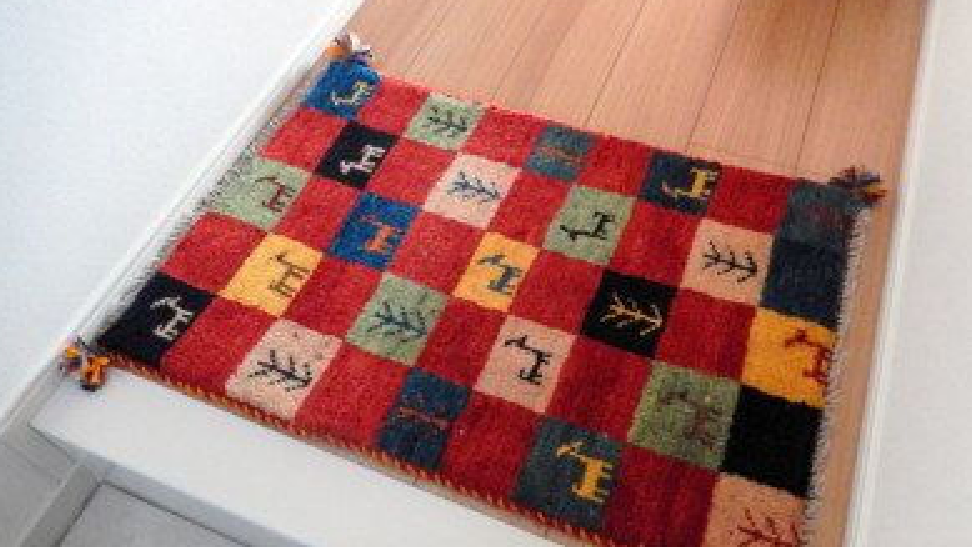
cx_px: 487
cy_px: 302
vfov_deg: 41.5
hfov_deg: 67.9
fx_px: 722
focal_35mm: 28
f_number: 3.4
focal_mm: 4.5
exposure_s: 1/15
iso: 720
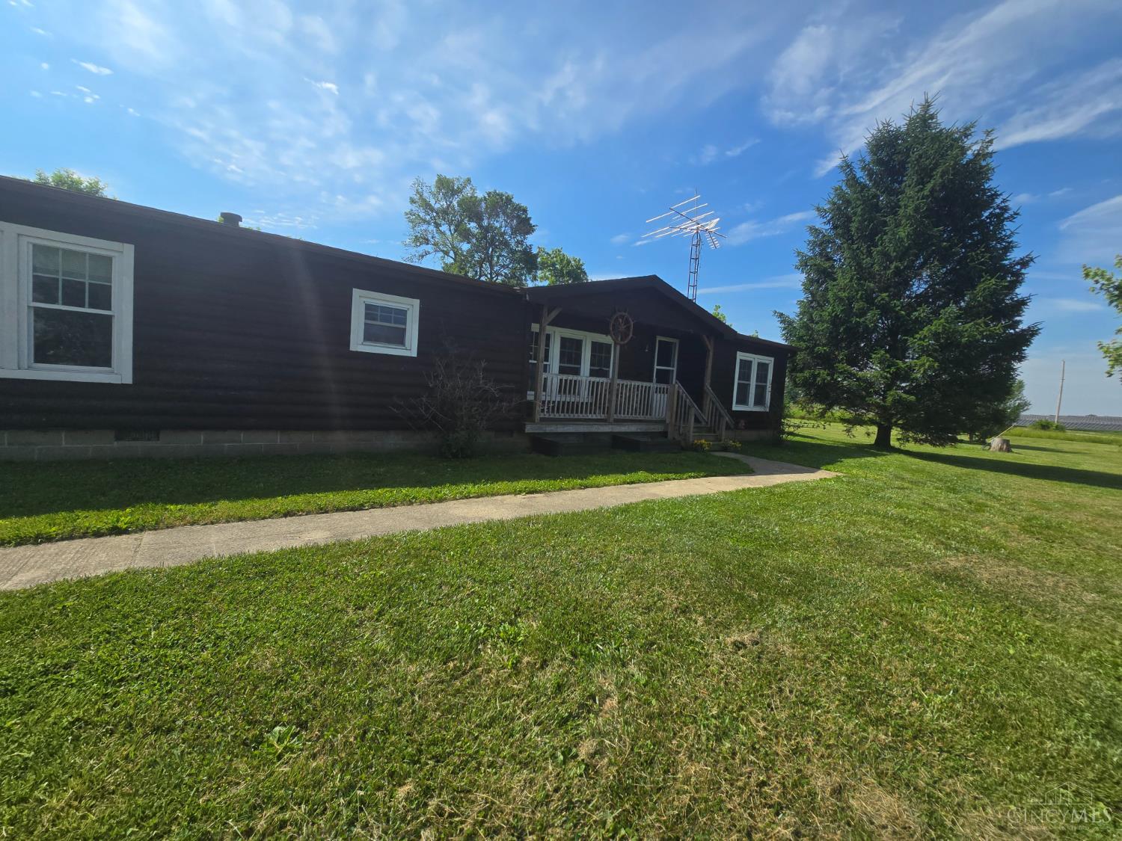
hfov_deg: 106.2
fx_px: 421
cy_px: 420
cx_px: 561
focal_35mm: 13
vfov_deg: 89.9
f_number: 2.2
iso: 50
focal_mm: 2.2
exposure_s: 1/2524
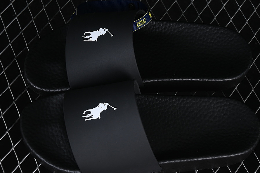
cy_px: 98
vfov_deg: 15.0
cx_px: 143
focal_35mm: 91
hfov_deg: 22.4
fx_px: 657
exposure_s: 1/50
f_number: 6.3
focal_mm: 50
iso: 160
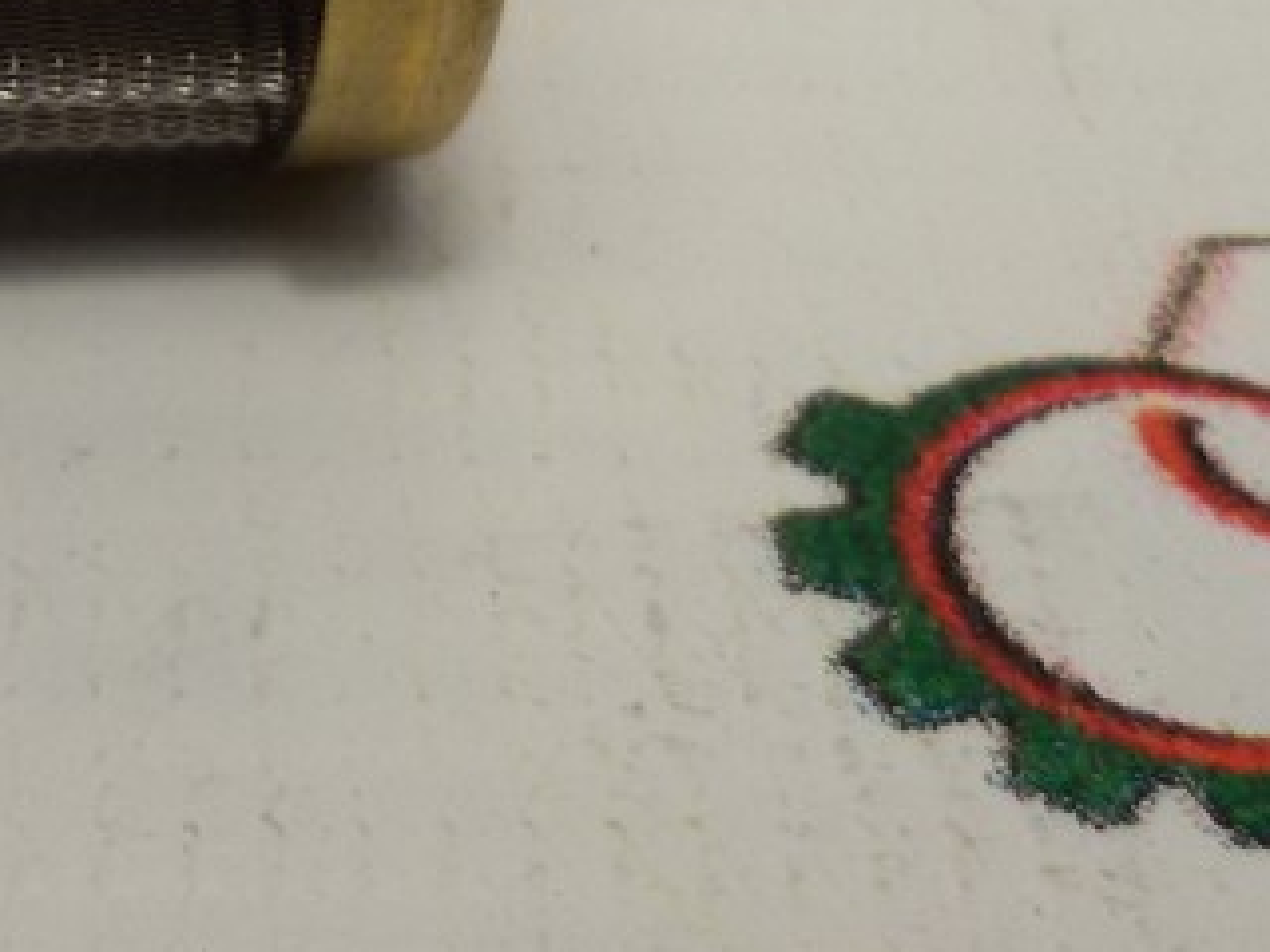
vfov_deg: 14.6
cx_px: 103
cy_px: -278
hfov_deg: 19.8
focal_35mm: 97
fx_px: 3559
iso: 50
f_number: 2.4
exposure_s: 1/100
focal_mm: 2.93
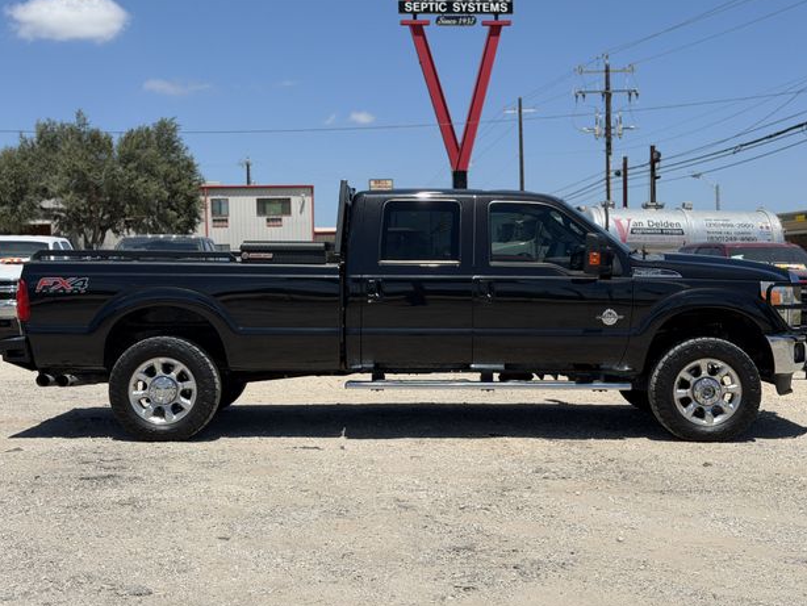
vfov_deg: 29.1
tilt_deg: -1.9
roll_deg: +1.5
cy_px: 306
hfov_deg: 38.2
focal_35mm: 50
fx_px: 1166
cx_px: 419
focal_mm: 6.76
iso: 64
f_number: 1.78
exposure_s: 1/7143
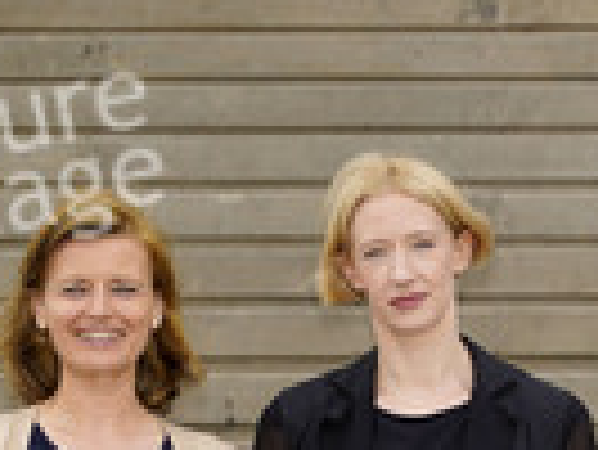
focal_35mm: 318
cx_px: 423
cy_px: 855
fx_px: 5498
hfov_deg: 6.2
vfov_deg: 4.6
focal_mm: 110
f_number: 5.6
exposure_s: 1/200
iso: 100
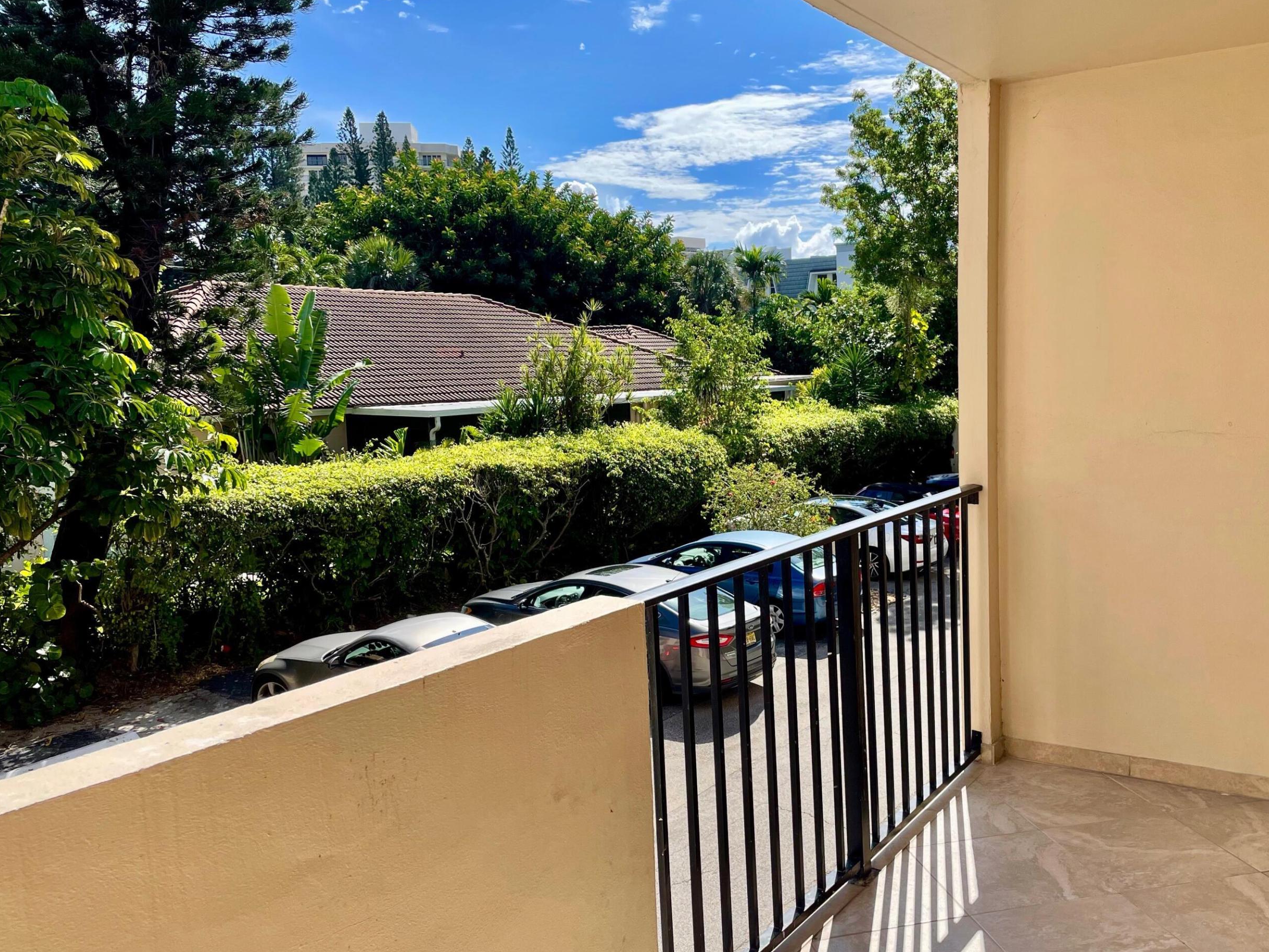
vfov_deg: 45.5
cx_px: 747
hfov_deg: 58.0
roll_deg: +1.4
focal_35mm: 31
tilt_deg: -6.7
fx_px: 1137
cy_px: 481
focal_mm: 4.2
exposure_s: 1/2304
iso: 32
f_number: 1.6
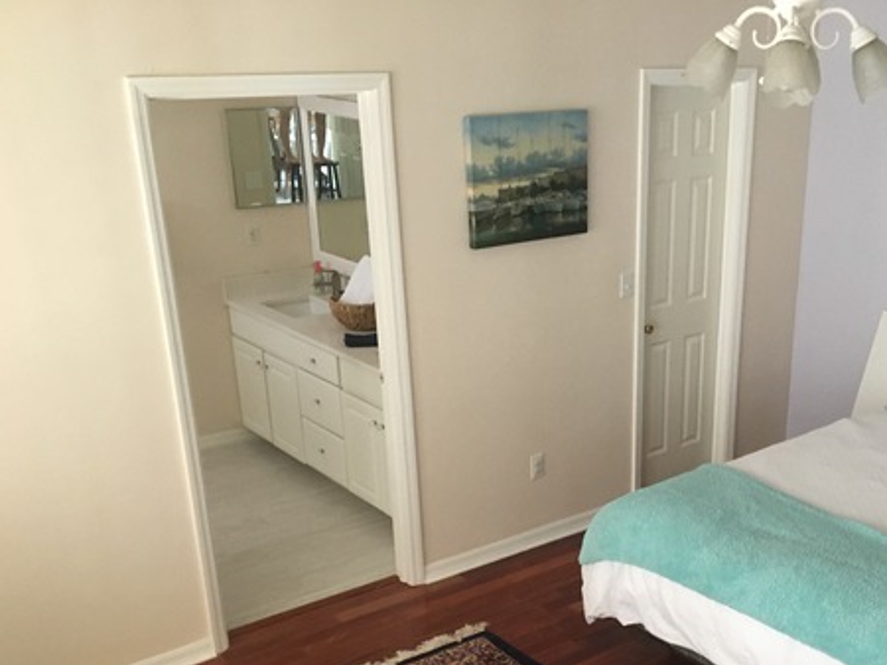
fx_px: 1101
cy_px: 491
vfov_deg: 33.0
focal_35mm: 43
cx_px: 624
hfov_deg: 43.0
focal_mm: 4.15
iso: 200
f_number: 2.2
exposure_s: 1/24
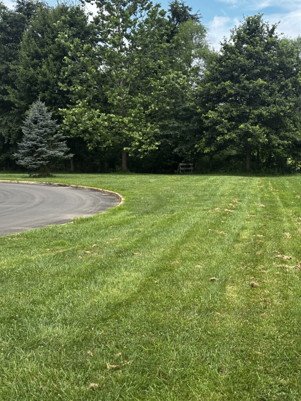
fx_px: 603
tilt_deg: -5.3
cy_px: 200
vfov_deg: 36.8
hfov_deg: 28.0
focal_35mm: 52
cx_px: 150
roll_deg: -5.0
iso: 32
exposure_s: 1/1311
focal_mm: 5.96
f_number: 1.6
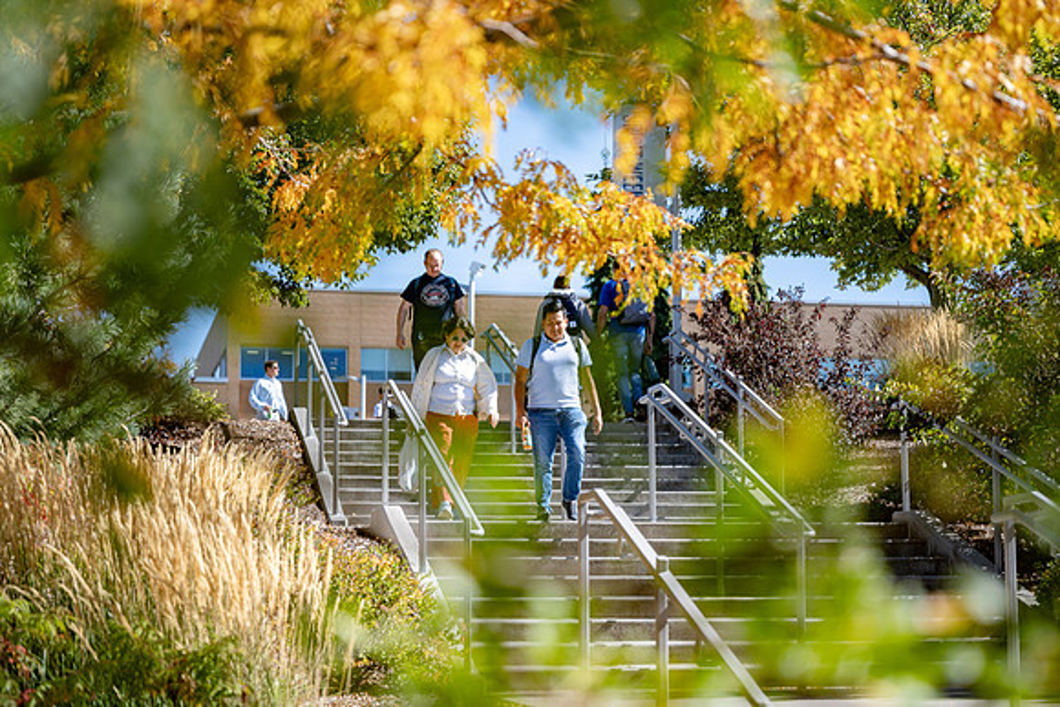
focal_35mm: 75
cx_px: 571
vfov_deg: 18.1
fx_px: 2219
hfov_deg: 26.9
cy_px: 344
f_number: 2.8
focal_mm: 70
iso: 64
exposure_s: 1/800
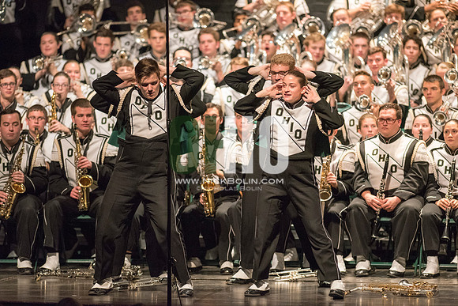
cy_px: 153
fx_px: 3817
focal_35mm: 300
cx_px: 229
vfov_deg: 4.6
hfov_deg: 6.9
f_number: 2.8
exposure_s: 1/500
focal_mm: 300
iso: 4000
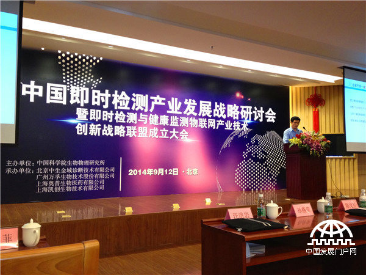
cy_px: 138
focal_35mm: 35
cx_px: 183
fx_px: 370
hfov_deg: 52.6
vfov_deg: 40.7
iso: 200
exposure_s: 1/20
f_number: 2.4
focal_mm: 4.28
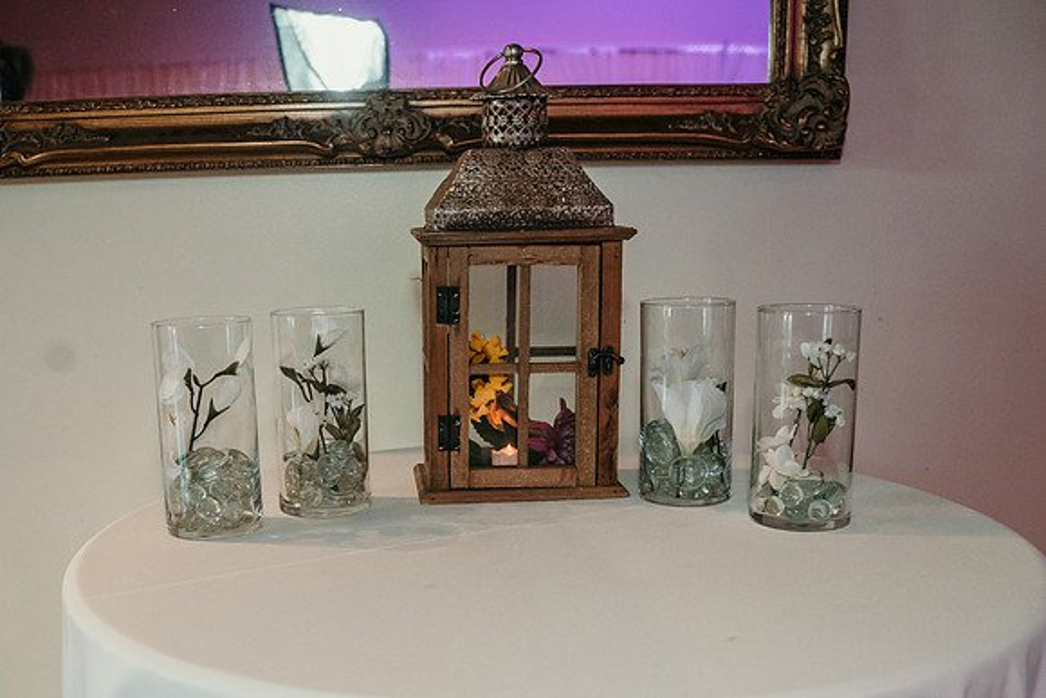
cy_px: 485
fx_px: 1181
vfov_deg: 32.5
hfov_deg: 47.5
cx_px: 412
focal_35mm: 41
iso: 4000
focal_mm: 28
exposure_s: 1/125
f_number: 4.5
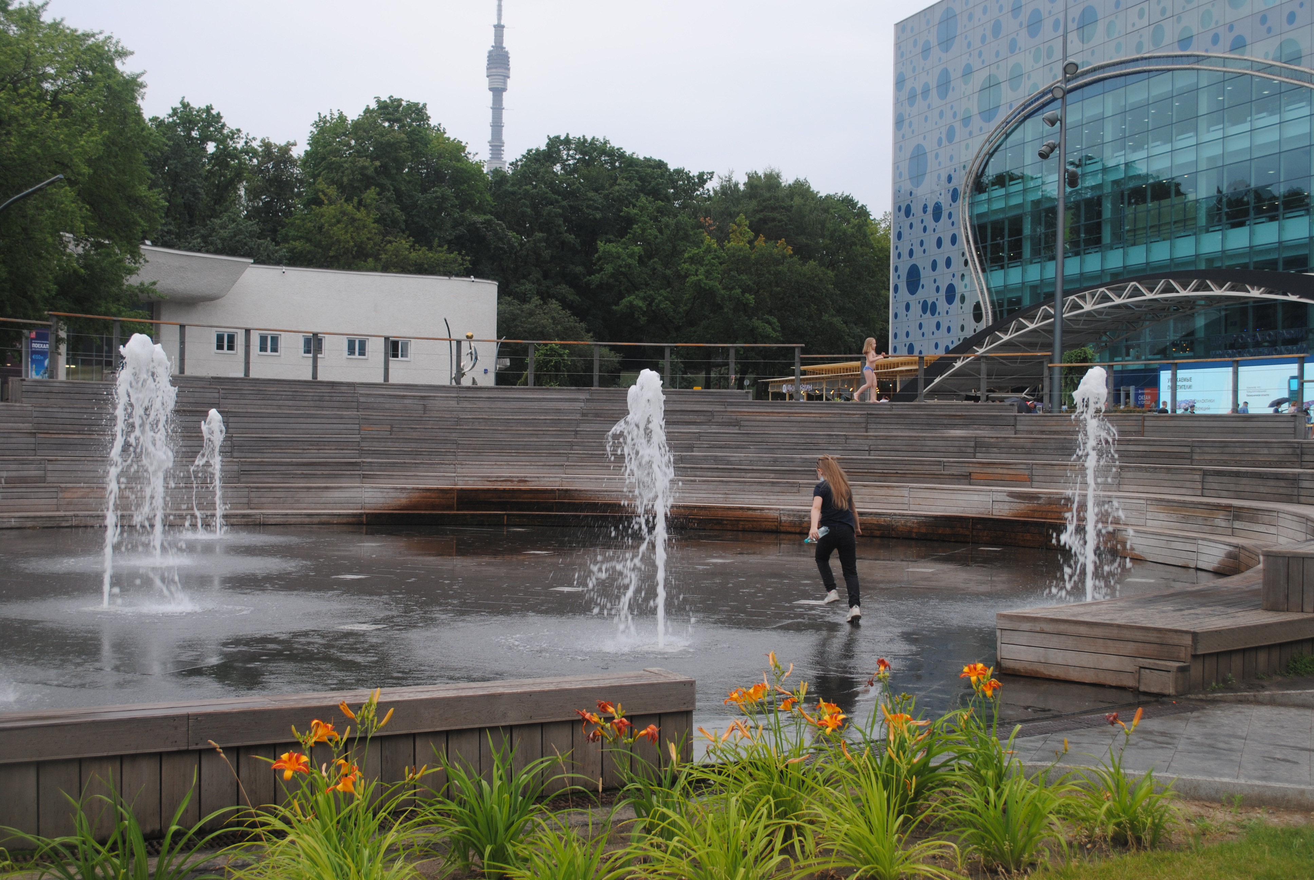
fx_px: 1644
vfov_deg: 29.9
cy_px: 440
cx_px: 657
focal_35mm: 45
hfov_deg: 43.6
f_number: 6.3
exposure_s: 1/160
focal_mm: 30
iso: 100
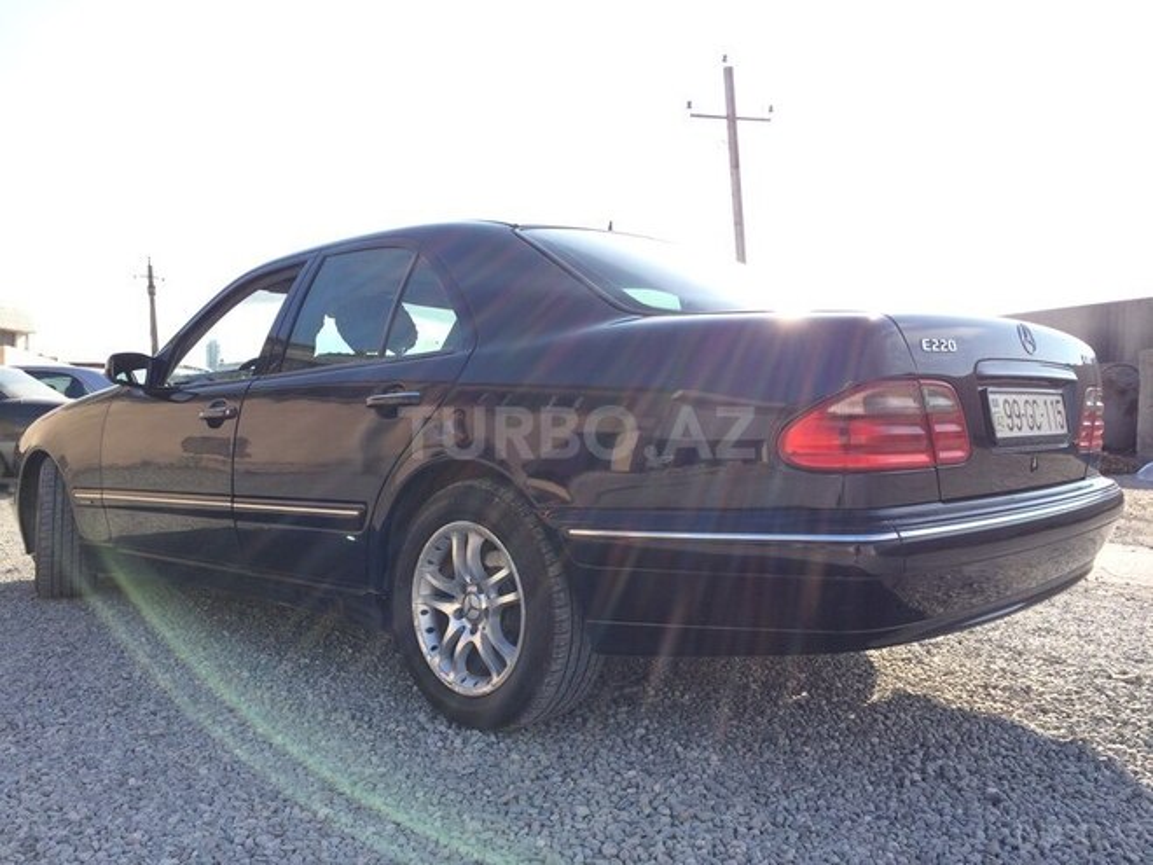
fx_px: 966
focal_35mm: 29
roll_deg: -0.2
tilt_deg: -1.4
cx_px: 576
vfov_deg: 48.2
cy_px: 432
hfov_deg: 61.7
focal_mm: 4.15
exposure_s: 1/873
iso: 32
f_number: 2.2
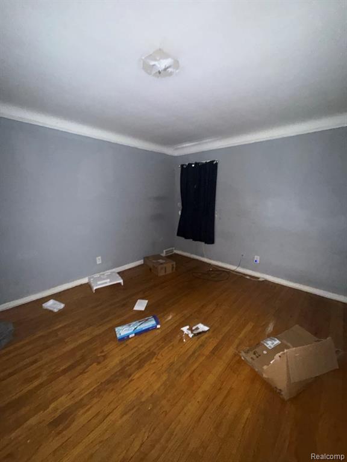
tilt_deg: -8.7
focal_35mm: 14
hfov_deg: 85.7
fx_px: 187
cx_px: 174
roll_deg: +0.2
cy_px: 231
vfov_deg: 102.1
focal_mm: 2.22
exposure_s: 1/16
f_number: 2.2
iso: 640
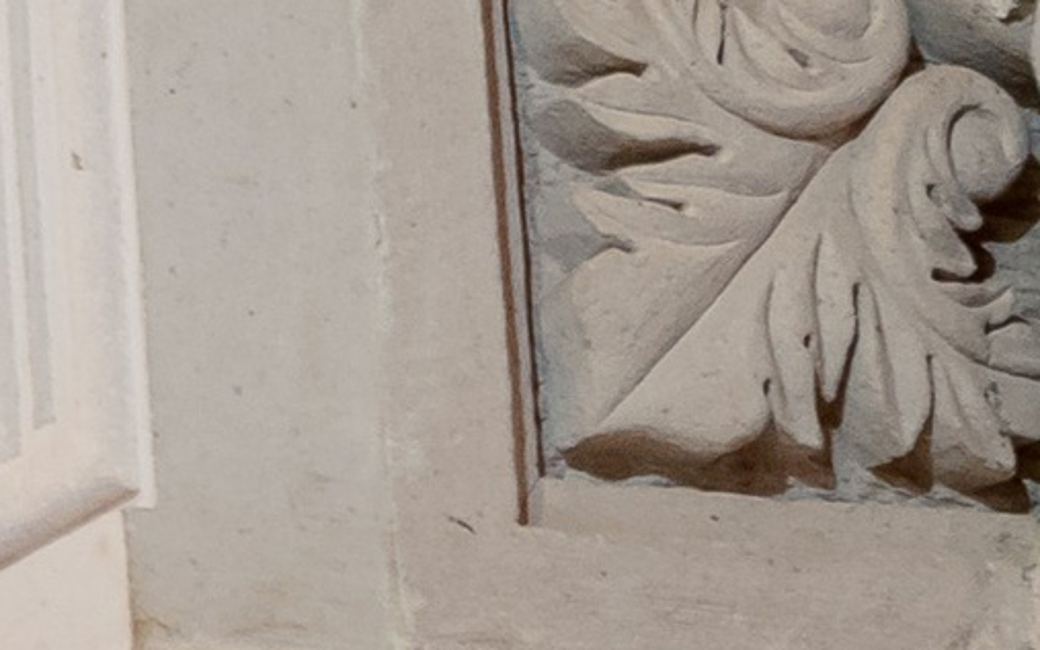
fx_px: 5556
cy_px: 946
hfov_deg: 9.5
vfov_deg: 6.6
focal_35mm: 196
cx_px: -1507
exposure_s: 1/125
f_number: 3.5
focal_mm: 28
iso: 2500
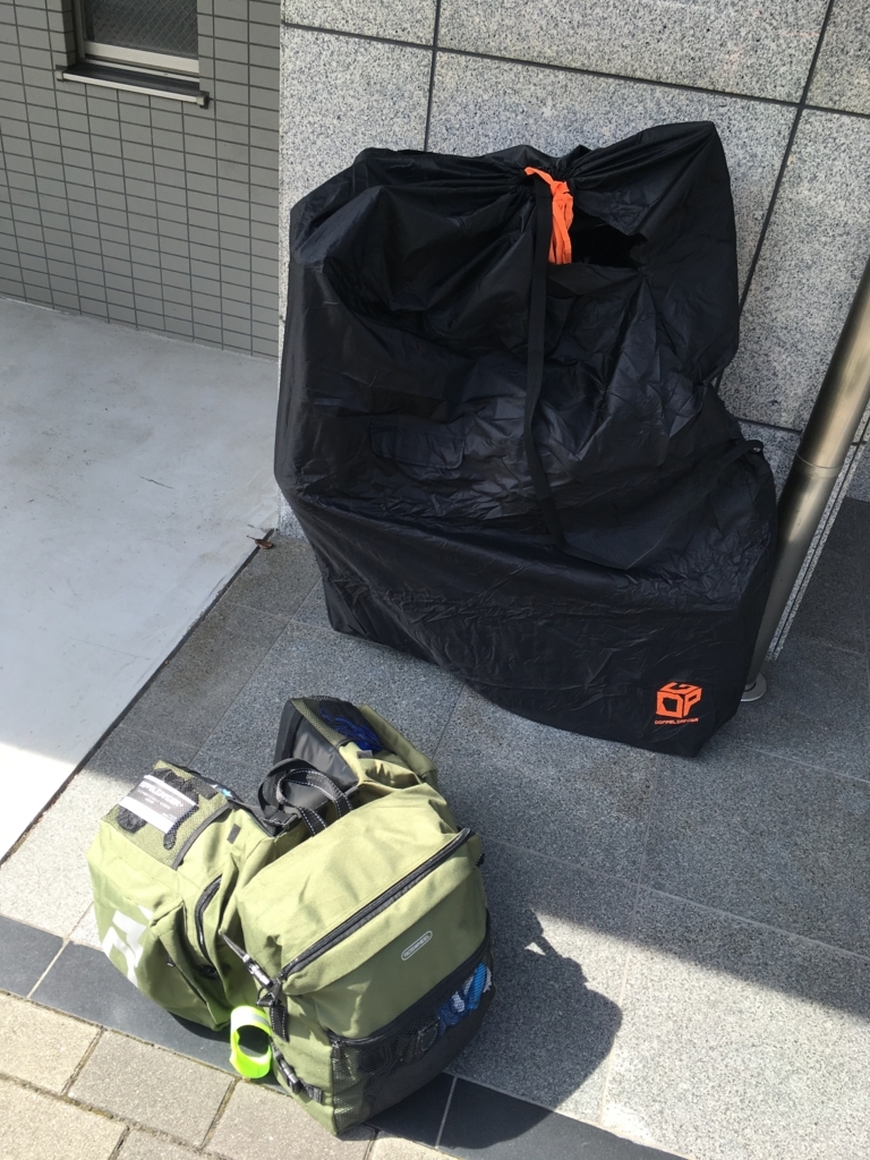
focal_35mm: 29
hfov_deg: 48.2
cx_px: 435
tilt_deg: -35.8
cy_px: 580
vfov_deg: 61.7
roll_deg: -6.7
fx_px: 972
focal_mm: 4.15
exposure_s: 1/281
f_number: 2.2
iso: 25
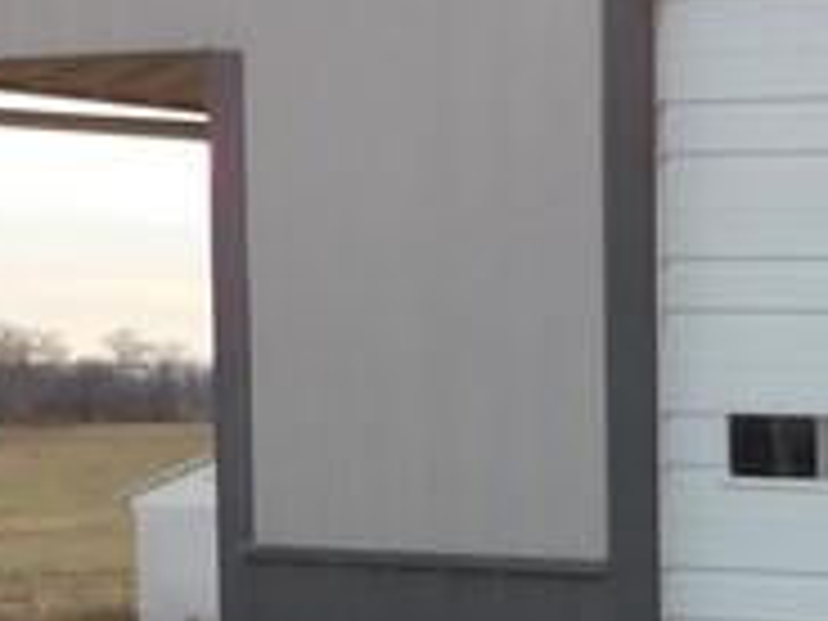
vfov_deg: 11.4
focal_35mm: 128
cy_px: 675
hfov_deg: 12.3
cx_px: 1984
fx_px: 3062
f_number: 3
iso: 125
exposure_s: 1/640
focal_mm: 4
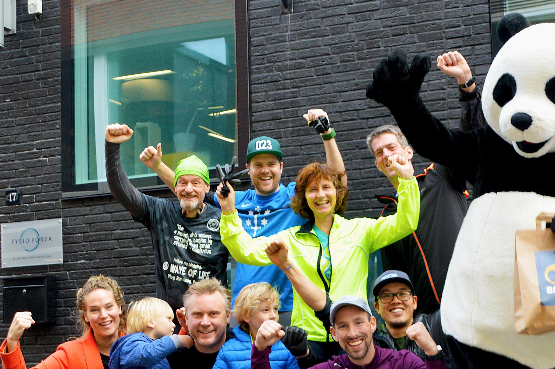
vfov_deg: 21.0
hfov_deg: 30.9
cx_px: 414
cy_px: 271
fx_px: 986
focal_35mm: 64
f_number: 5
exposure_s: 1/100
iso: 400
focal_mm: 22
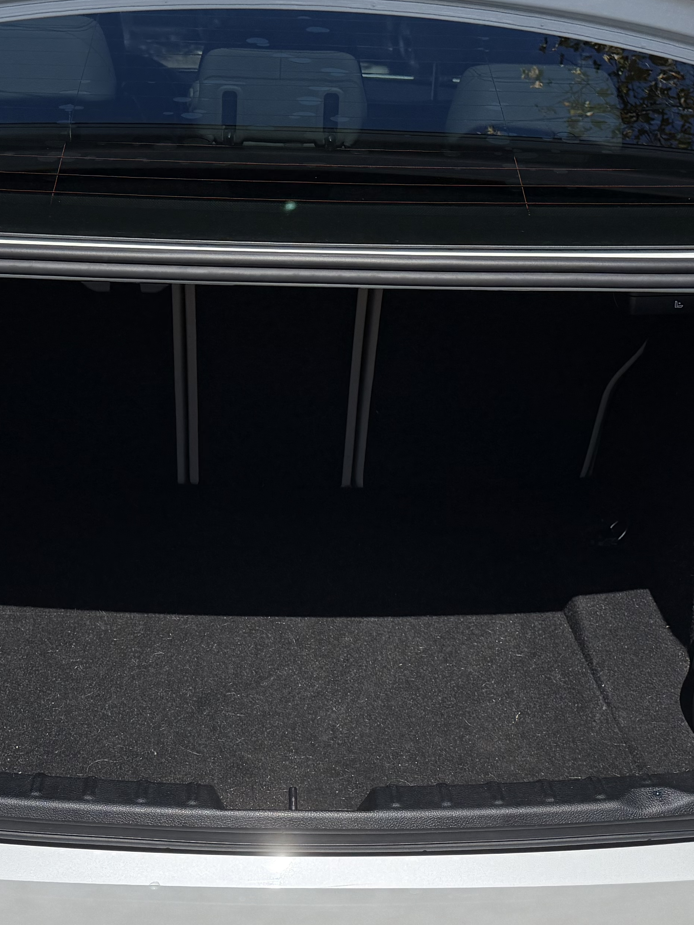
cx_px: 283
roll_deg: -1.0
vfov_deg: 34.8
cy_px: 549
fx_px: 1471
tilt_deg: -19.9
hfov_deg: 26.5
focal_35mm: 55
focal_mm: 6.76
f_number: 1.78
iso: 80
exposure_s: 1/9091
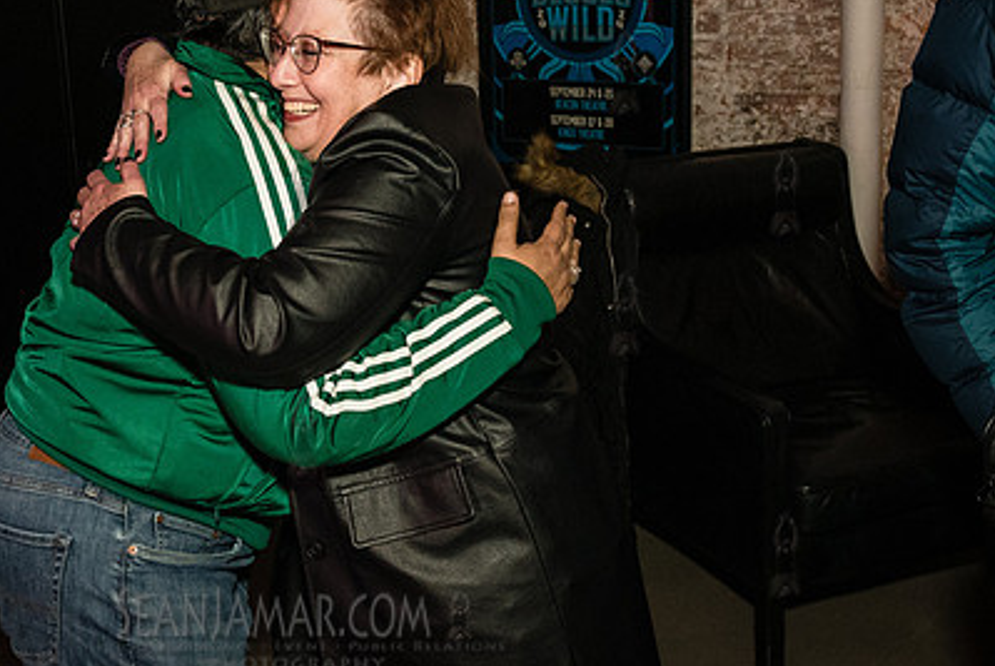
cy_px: 240
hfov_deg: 35.1
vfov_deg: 24.2
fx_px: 1549
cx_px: 296
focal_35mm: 56
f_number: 4
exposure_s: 1/160
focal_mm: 28
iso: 4000
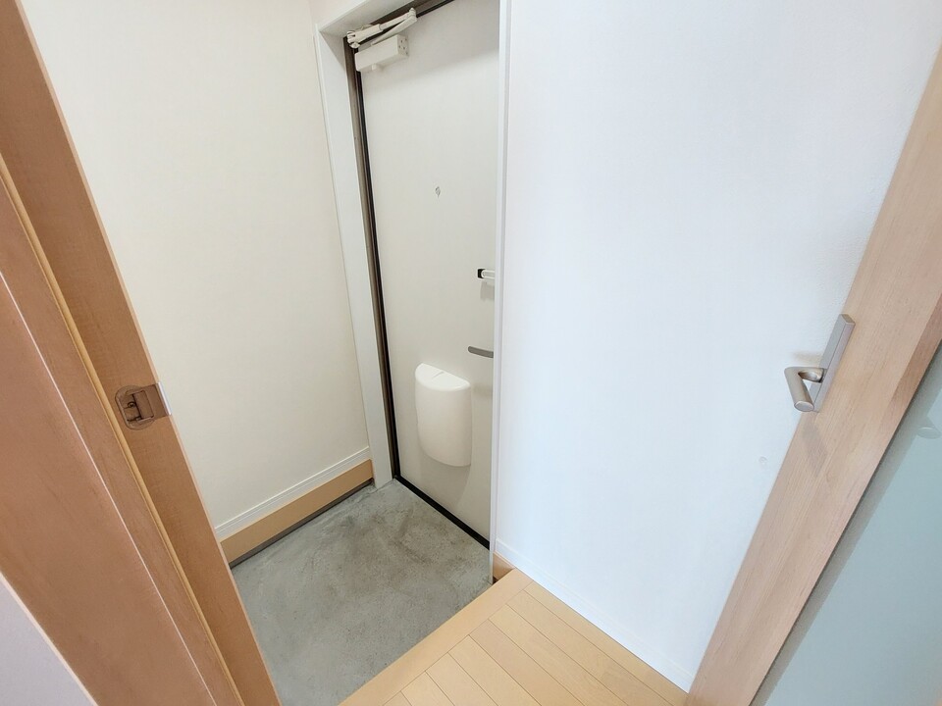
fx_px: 354
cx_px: 471
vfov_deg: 89.9
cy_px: 353
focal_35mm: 13
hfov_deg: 106.2
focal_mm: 1.74
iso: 320
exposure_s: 1/30
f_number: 2.2
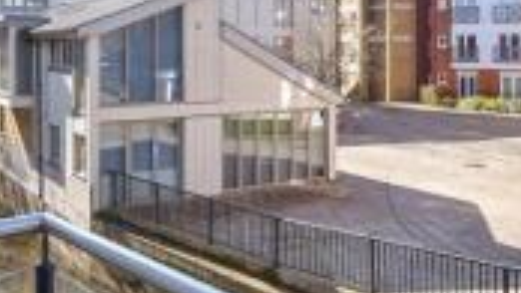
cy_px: 73
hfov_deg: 47.1
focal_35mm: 43
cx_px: 208
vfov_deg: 27.4
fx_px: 594
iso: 320
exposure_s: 1/500
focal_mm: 10
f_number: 6.3
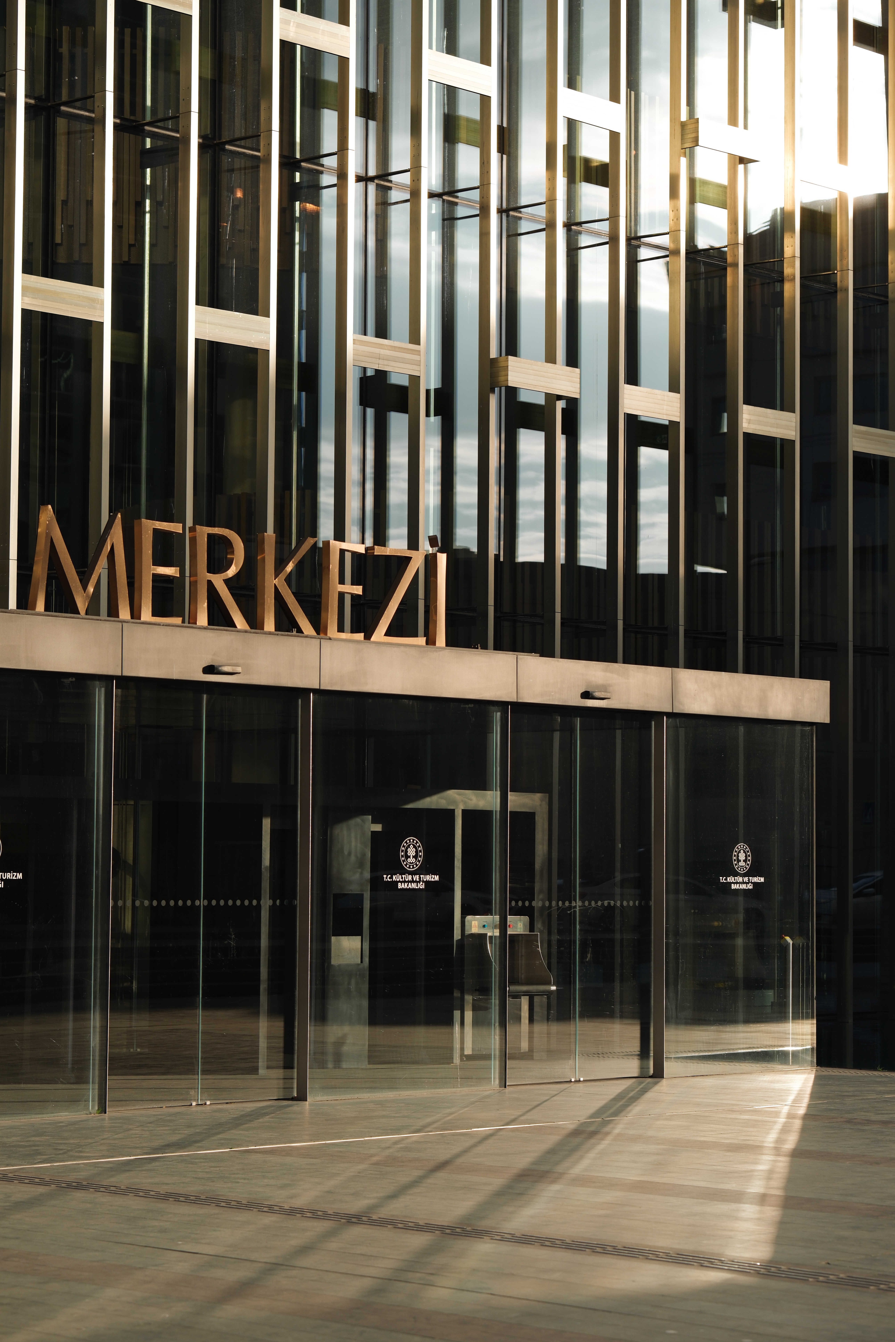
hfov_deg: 16.3
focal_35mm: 84
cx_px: 448
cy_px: 671
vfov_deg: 24.2
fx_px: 3132
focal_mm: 56
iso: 125
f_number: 2.8
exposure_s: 1/2048
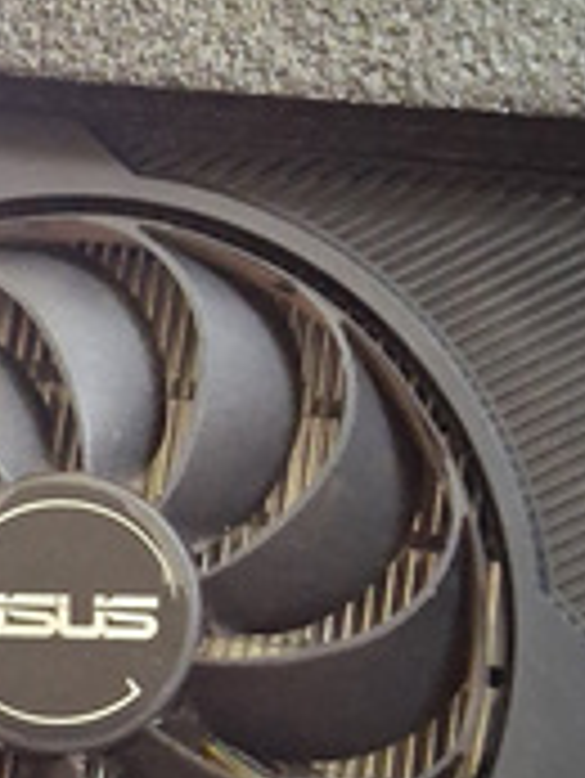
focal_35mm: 75
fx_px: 1688
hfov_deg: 19.2
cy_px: 490
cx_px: 16
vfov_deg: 25.9
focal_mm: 3.98
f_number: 1.8
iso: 4000
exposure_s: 1/17
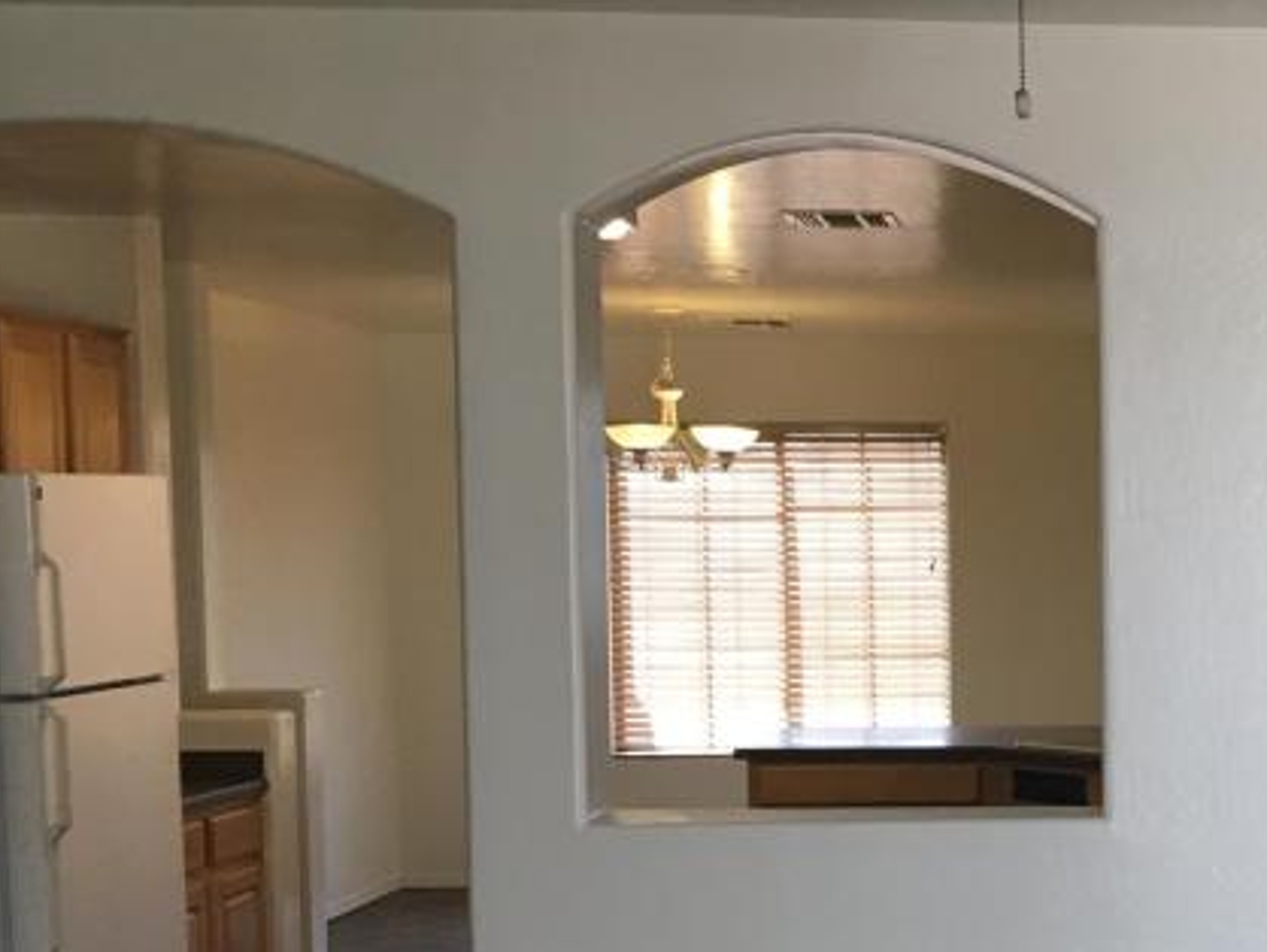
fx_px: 2600
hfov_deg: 25.3
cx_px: 1406
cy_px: 722
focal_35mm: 71
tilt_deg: -4.4
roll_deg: +0.8
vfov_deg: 20.6
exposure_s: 1/30
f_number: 2.2
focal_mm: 4.15
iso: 40
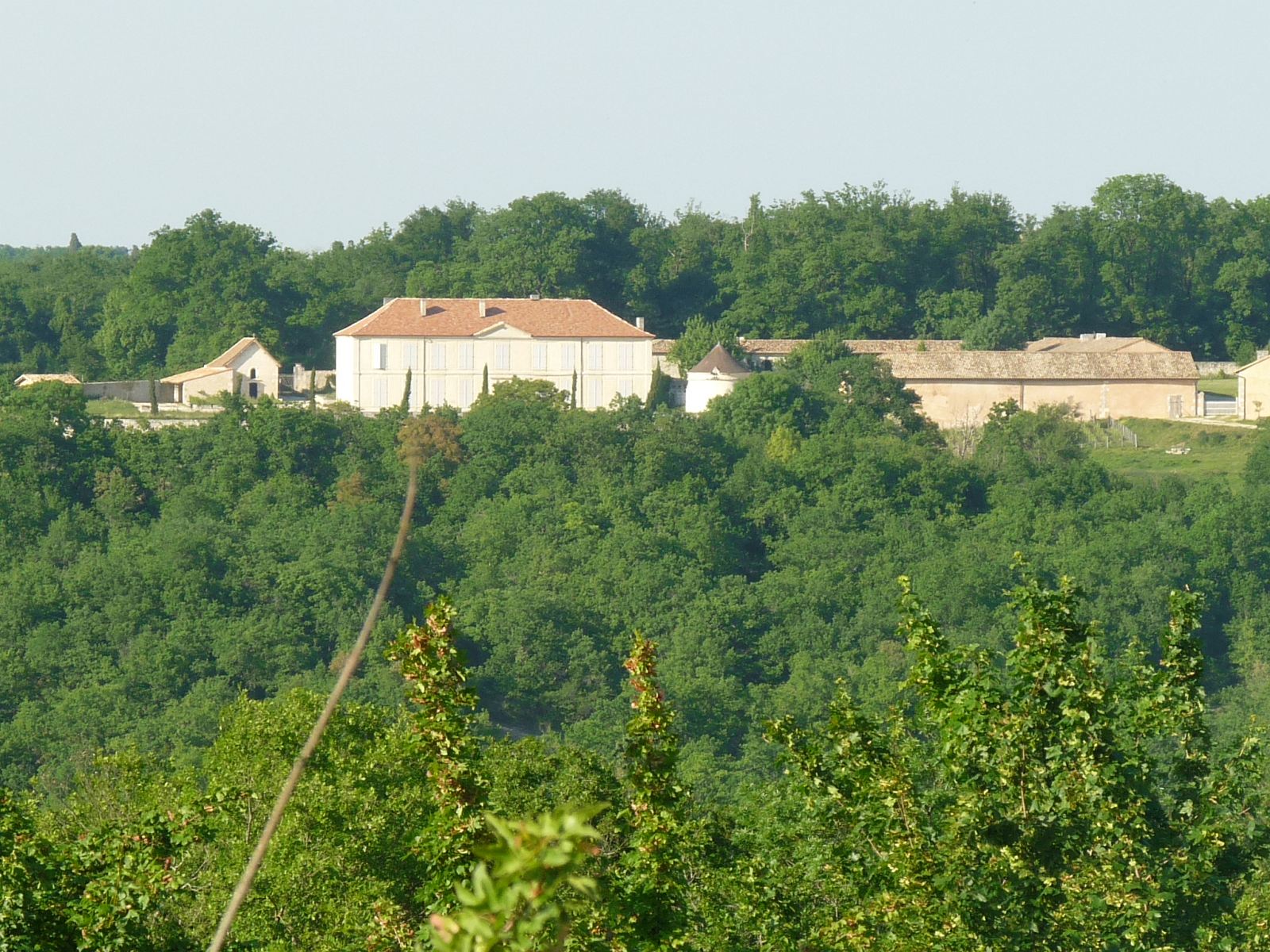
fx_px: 10016
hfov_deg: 7.3
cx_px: 635
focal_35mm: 273
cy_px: 476
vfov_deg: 5.4
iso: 100
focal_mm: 27.5
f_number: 5.6
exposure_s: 1/320
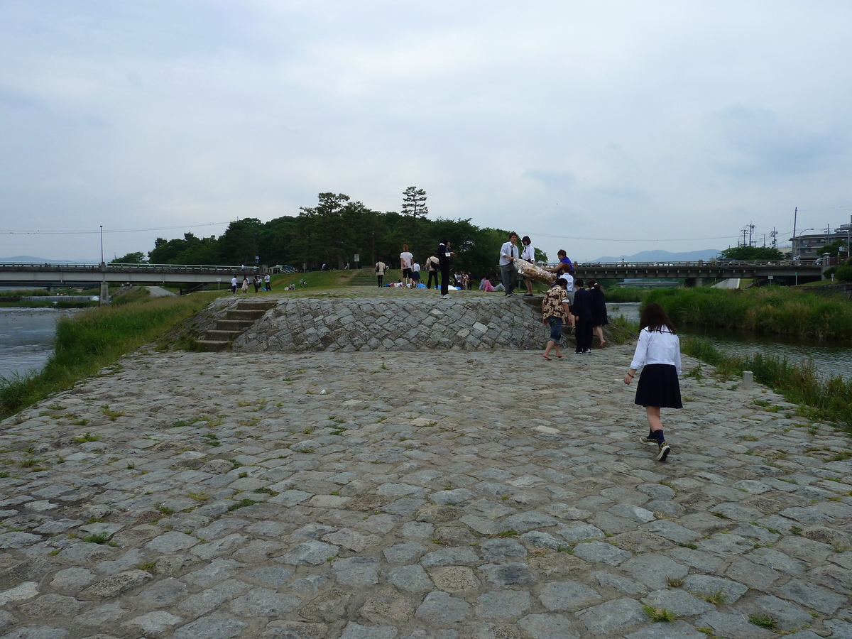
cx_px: 426
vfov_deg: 54.9
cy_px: 320
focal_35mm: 25
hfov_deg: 69.4
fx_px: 615
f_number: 4.5
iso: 80
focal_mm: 4.1
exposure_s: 1/400
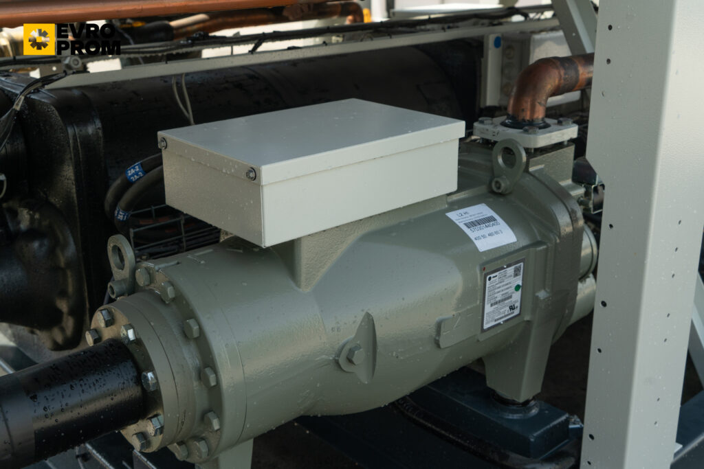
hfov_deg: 47.4
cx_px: 352
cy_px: 234
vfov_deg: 32.6
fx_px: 802
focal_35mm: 41
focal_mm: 41
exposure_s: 1/125
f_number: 7.1
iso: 200
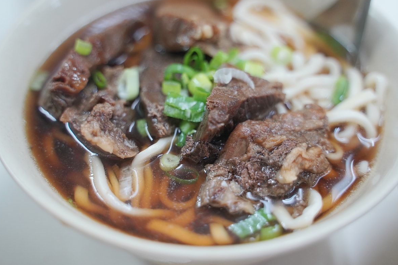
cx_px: 200
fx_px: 509
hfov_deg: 42.7
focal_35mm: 46
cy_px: 132
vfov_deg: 29.3
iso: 1600
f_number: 2.8
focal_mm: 45
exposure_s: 1/60
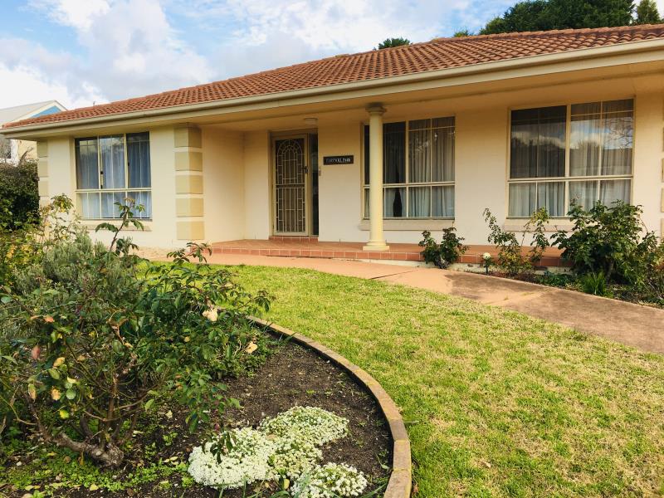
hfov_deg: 61.7
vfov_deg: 48.2
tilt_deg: -3.3
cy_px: 249
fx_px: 556
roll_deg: +0.4
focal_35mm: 29
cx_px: 332
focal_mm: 4.15
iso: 25
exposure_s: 1/394
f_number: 2.2
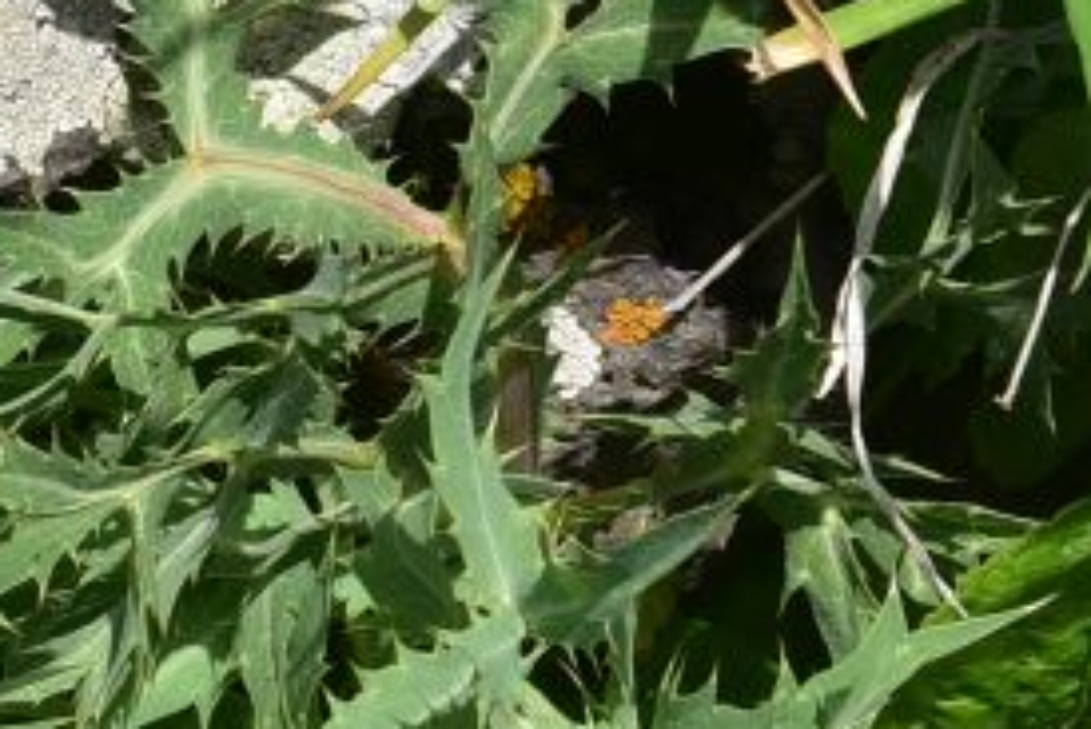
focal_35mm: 237
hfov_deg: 8.6
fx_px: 7186
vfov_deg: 5.7
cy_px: 1133
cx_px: -267
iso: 160
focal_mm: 50
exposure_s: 1/125
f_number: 16
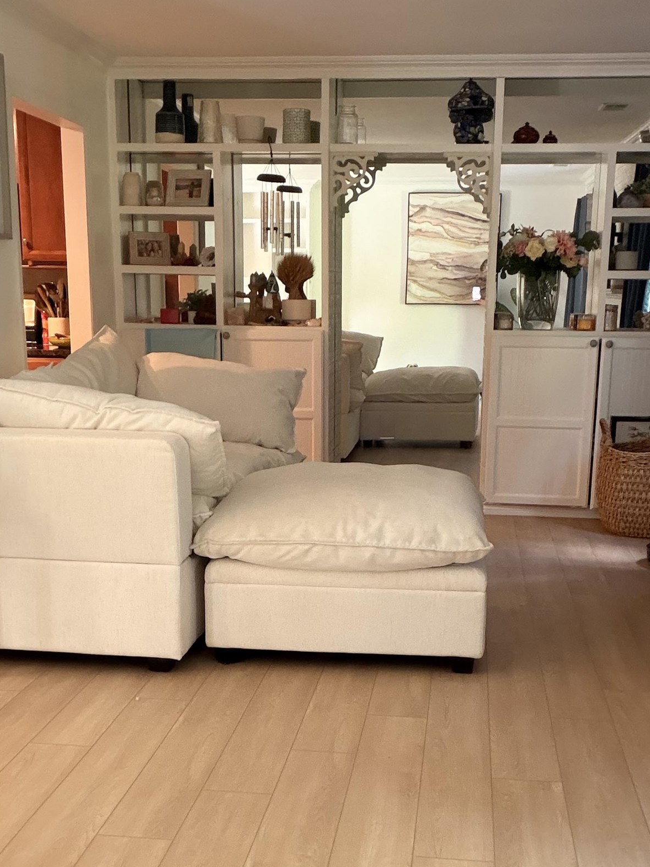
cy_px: 582
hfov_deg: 32.9
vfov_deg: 42.3
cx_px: 317
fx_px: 1102
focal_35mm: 44
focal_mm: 2.71
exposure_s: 1/40
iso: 250
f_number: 1.9
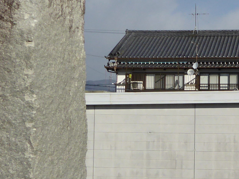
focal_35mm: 98
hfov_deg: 19.7
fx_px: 677
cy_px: 95
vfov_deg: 15.1
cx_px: 215
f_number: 3.5
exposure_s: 1/1600
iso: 100
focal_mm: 4.3
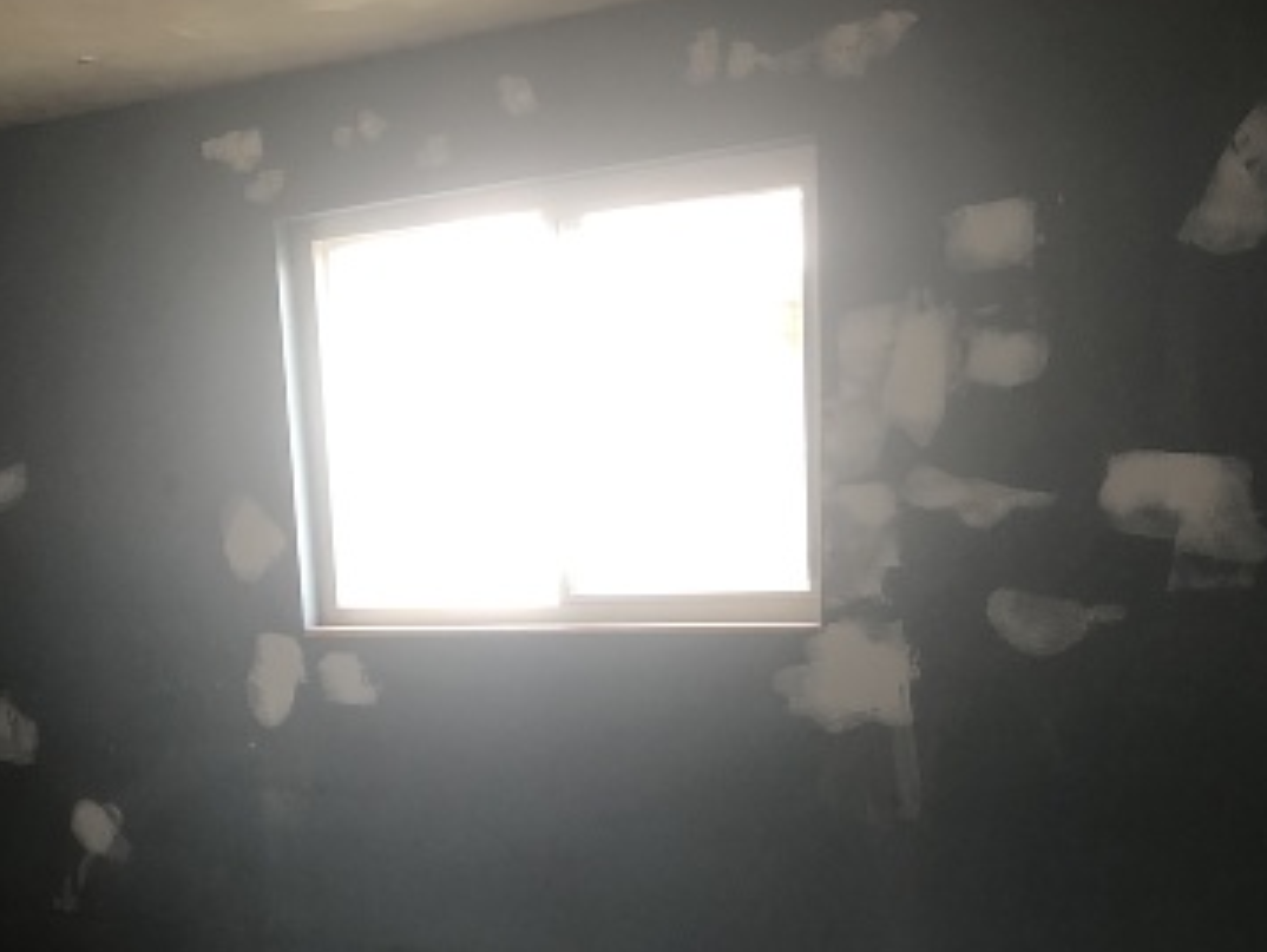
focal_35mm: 50
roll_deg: +3.0
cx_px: 442
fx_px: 1831
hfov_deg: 37.8
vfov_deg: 28.3
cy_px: 810
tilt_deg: -10.8
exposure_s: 1/30
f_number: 1.8
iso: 32
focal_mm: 3.99
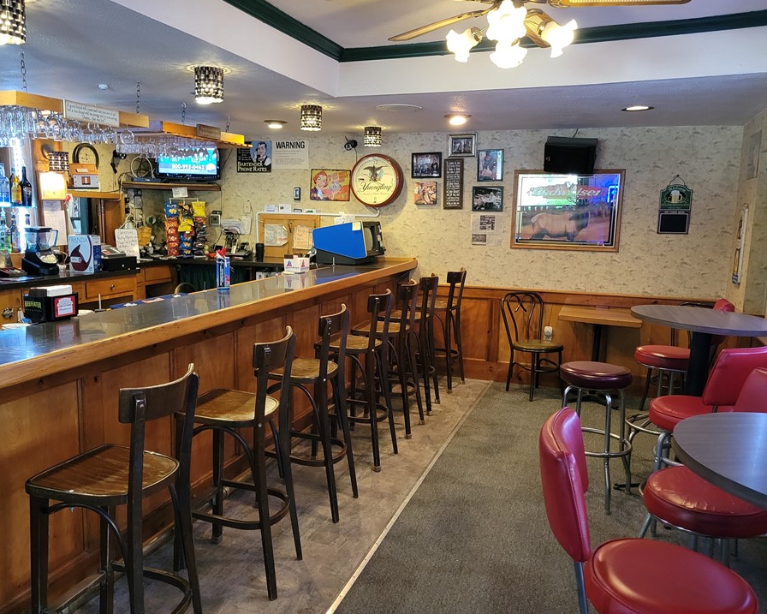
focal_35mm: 29
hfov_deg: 60.3
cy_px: 299
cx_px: 350
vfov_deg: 50.0
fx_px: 658
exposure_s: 1/30
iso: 640
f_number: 1.8
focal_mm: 5.4
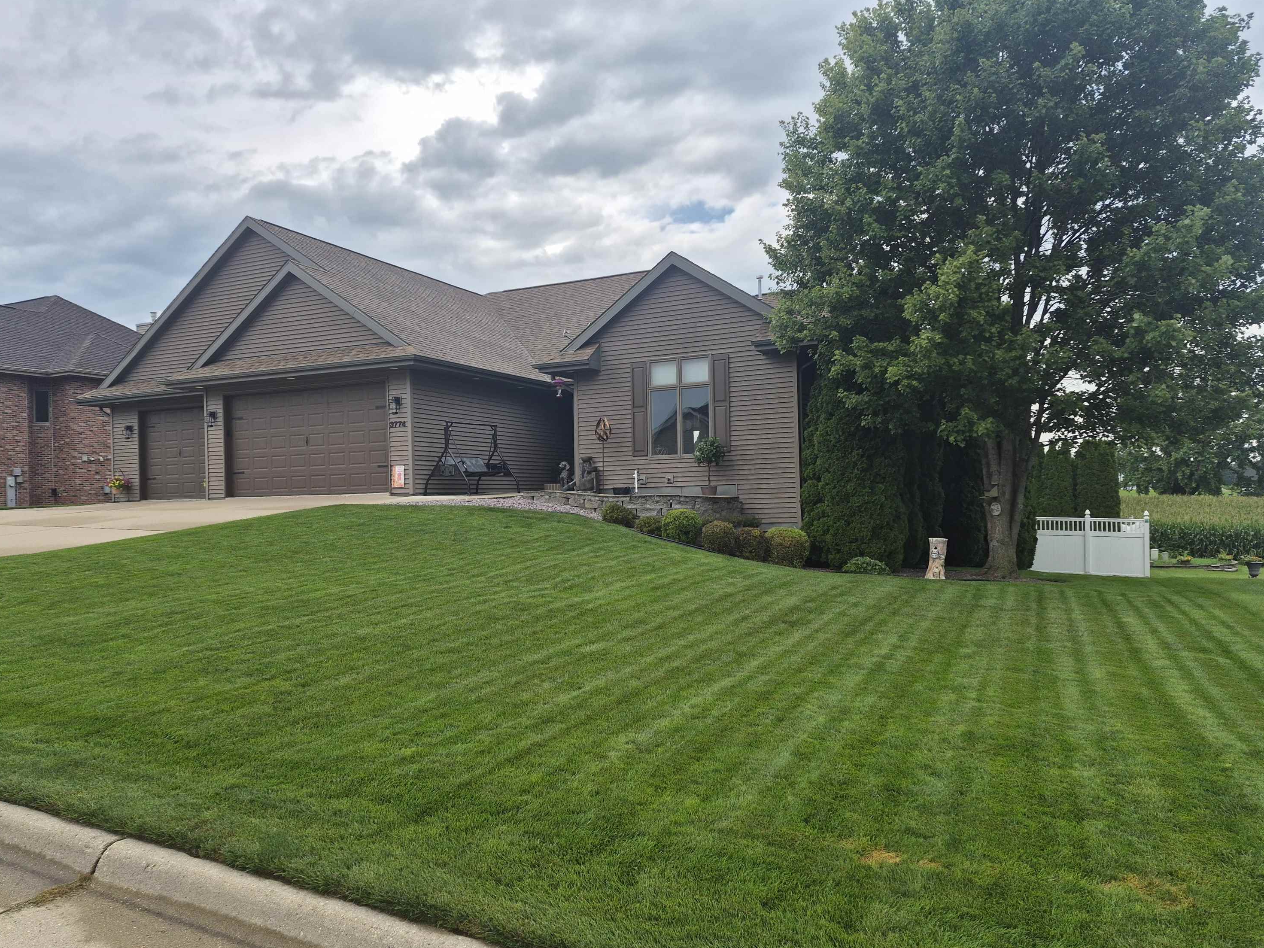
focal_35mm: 24
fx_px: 876
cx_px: 620
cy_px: 485
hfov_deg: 71.6
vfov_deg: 56.8
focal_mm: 5.4
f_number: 1.8
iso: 80
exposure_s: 1/3544
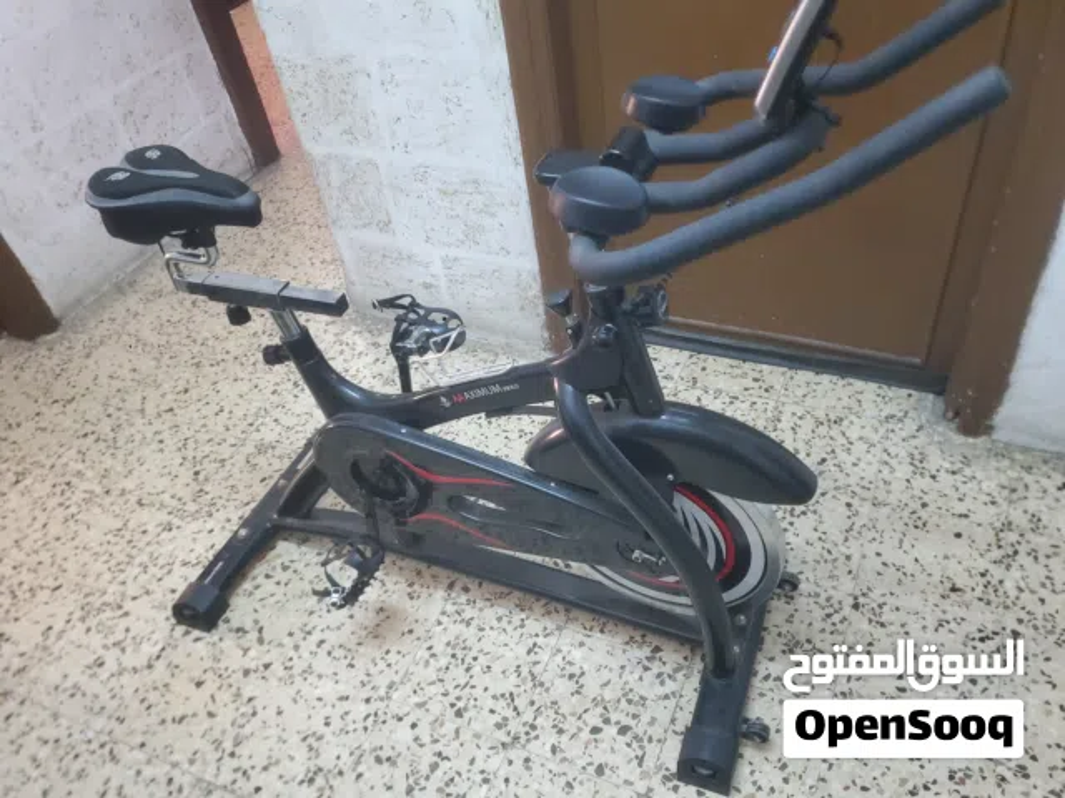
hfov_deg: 67.3
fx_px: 800
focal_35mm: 26
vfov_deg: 53.1
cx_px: 532
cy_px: 399
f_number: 2.4
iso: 640
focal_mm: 4.3
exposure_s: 1/50
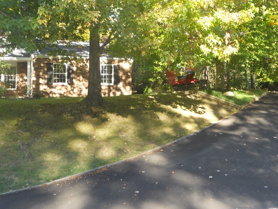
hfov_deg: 37.5
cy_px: 71
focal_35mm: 51
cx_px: 141
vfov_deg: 28.4
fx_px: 410
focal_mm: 6.9
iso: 80
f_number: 3.9
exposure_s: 1/50
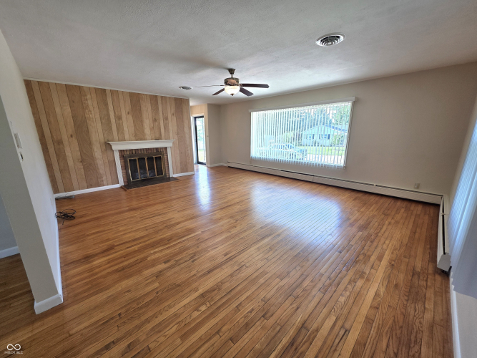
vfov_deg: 89.9
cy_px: 179
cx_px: 238
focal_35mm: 13
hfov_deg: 106.2
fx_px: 179
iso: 50
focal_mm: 2.2
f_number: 1.9
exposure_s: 1/120
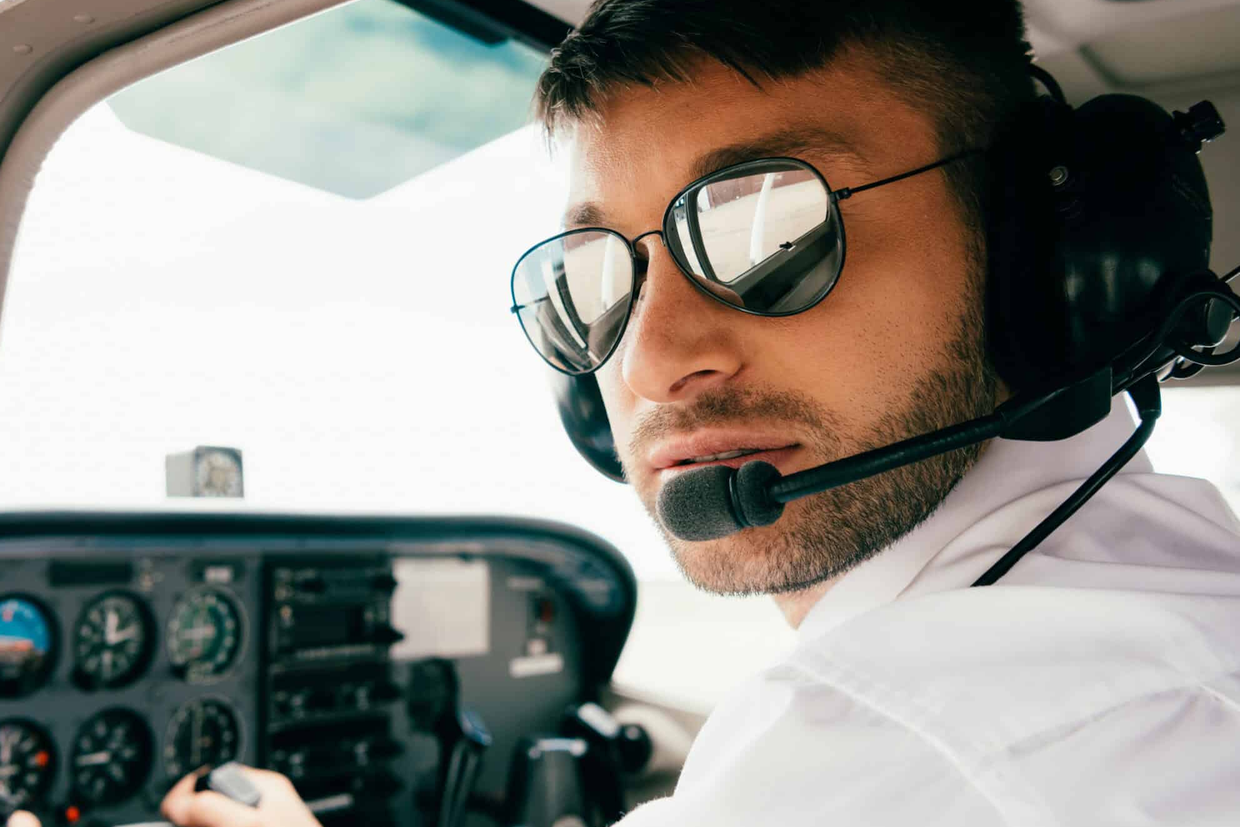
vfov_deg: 33.4
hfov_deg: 48.2
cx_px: 505
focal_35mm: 40
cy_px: 436
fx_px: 1378
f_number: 5
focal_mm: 31
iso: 320
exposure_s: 1/160
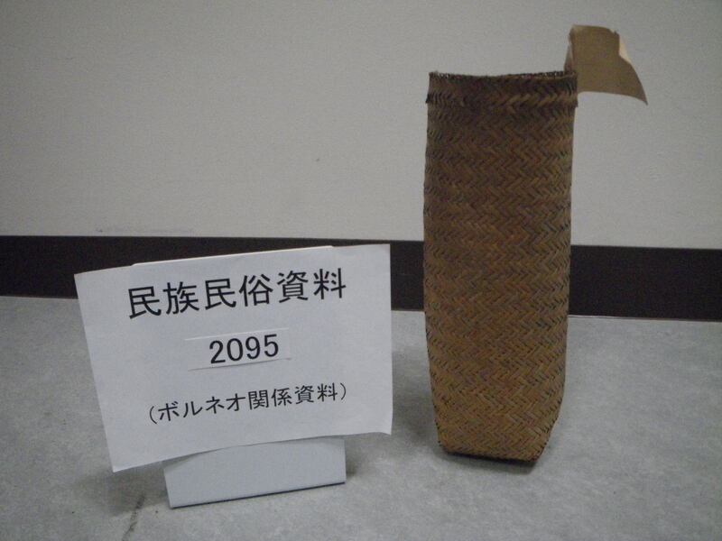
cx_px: 361
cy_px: 270
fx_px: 584
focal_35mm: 28
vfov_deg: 49.7
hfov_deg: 63.4
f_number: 3.5
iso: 800
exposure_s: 1/50
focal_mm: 5
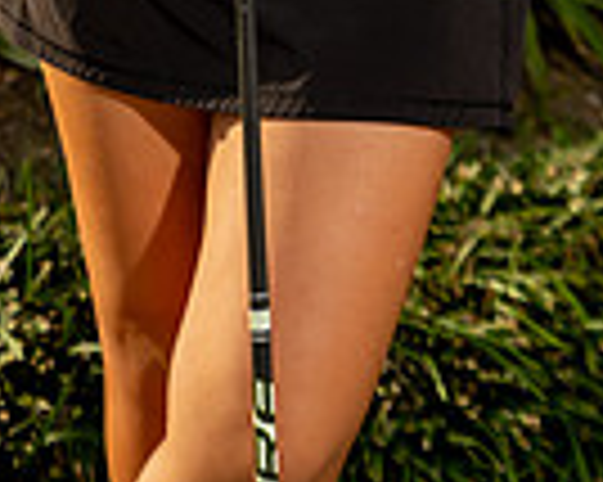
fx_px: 3495
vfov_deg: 7.5
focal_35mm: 196
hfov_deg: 9.9
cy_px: -527
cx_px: 238
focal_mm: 62
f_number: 4
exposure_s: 1/160
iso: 200
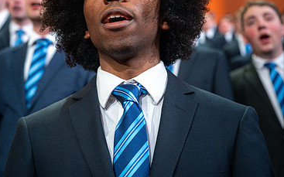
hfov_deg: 35.0
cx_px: 109
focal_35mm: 58
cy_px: 54
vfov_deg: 22.2
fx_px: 449
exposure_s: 1/320
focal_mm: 36
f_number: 2.8
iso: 1600
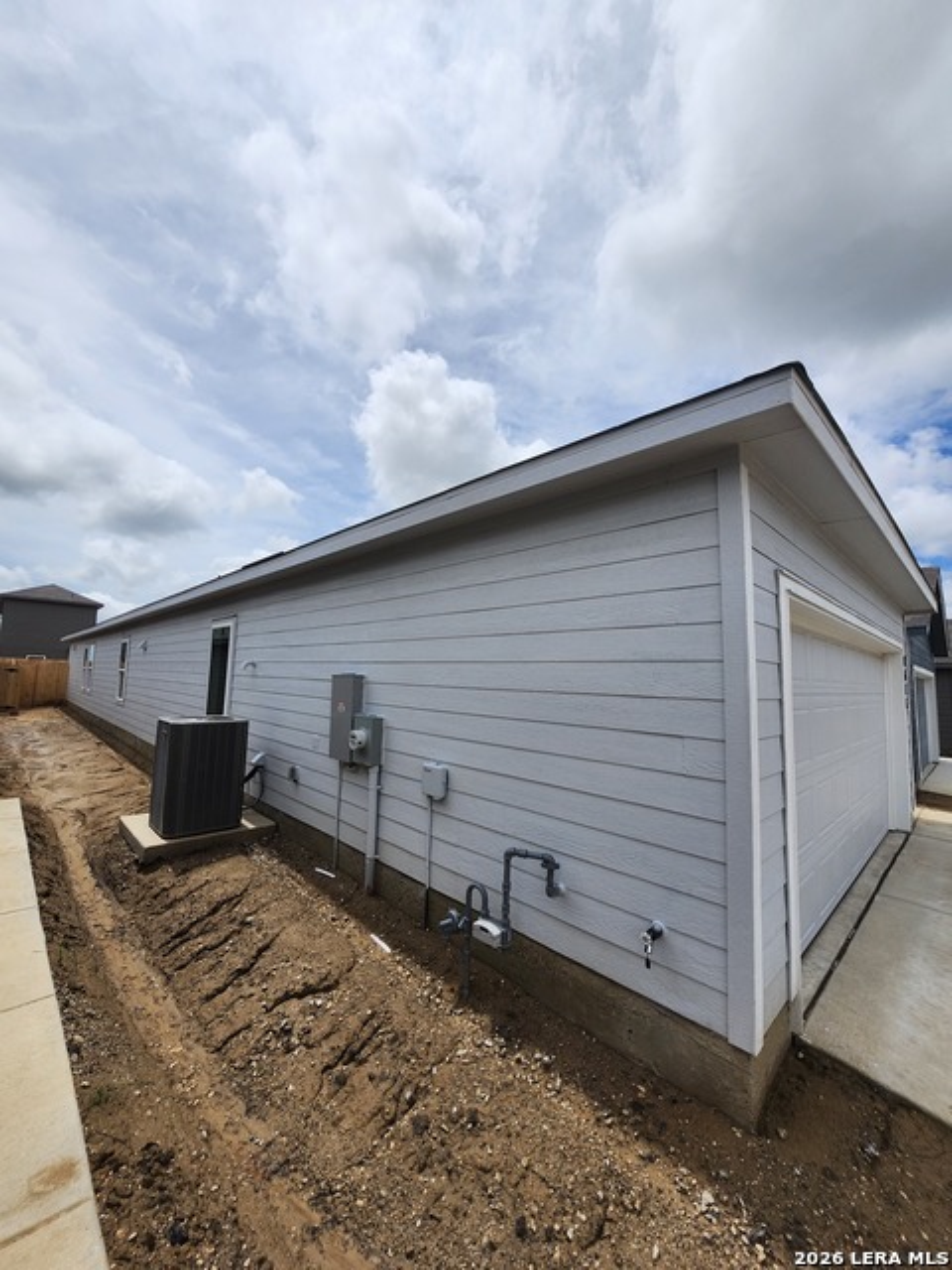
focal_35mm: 13
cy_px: 635
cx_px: 476
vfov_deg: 106.2
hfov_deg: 89.9
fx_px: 477
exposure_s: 1/3615
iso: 40
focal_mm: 1.74
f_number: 2.2
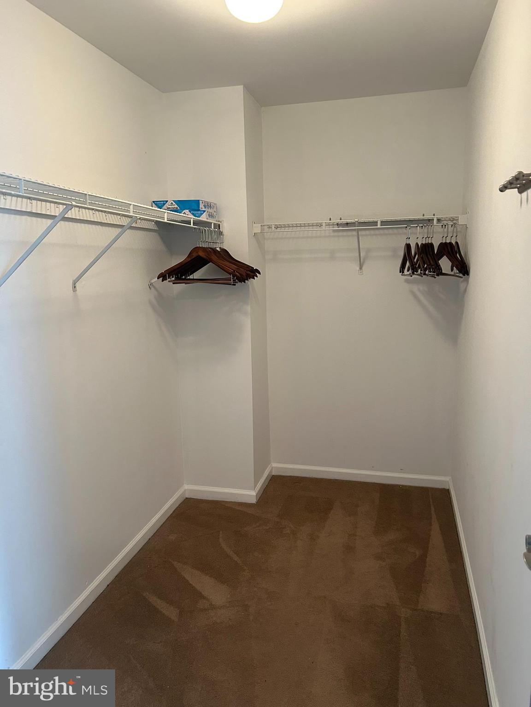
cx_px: 266
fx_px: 532
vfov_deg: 67.3
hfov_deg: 53.1
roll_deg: +1.1
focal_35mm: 26
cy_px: 354
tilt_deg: -9.9
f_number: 1.5
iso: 250
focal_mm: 5.7
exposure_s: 1/60
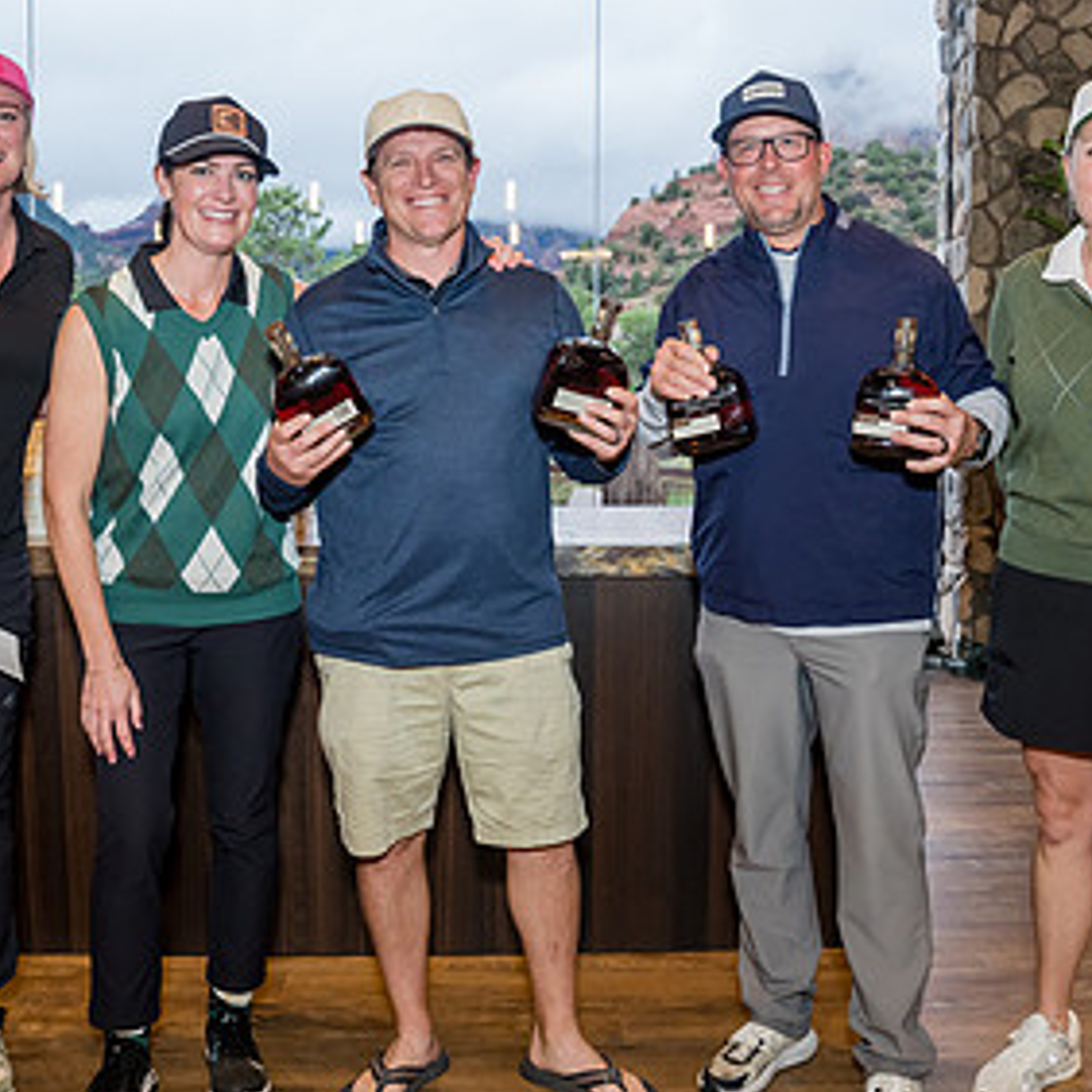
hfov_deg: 40.0
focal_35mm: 42
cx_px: 550
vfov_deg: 40.0
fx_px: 1499
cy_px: 571
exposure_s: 1/100
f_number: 4.5
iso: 1600
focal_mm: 24
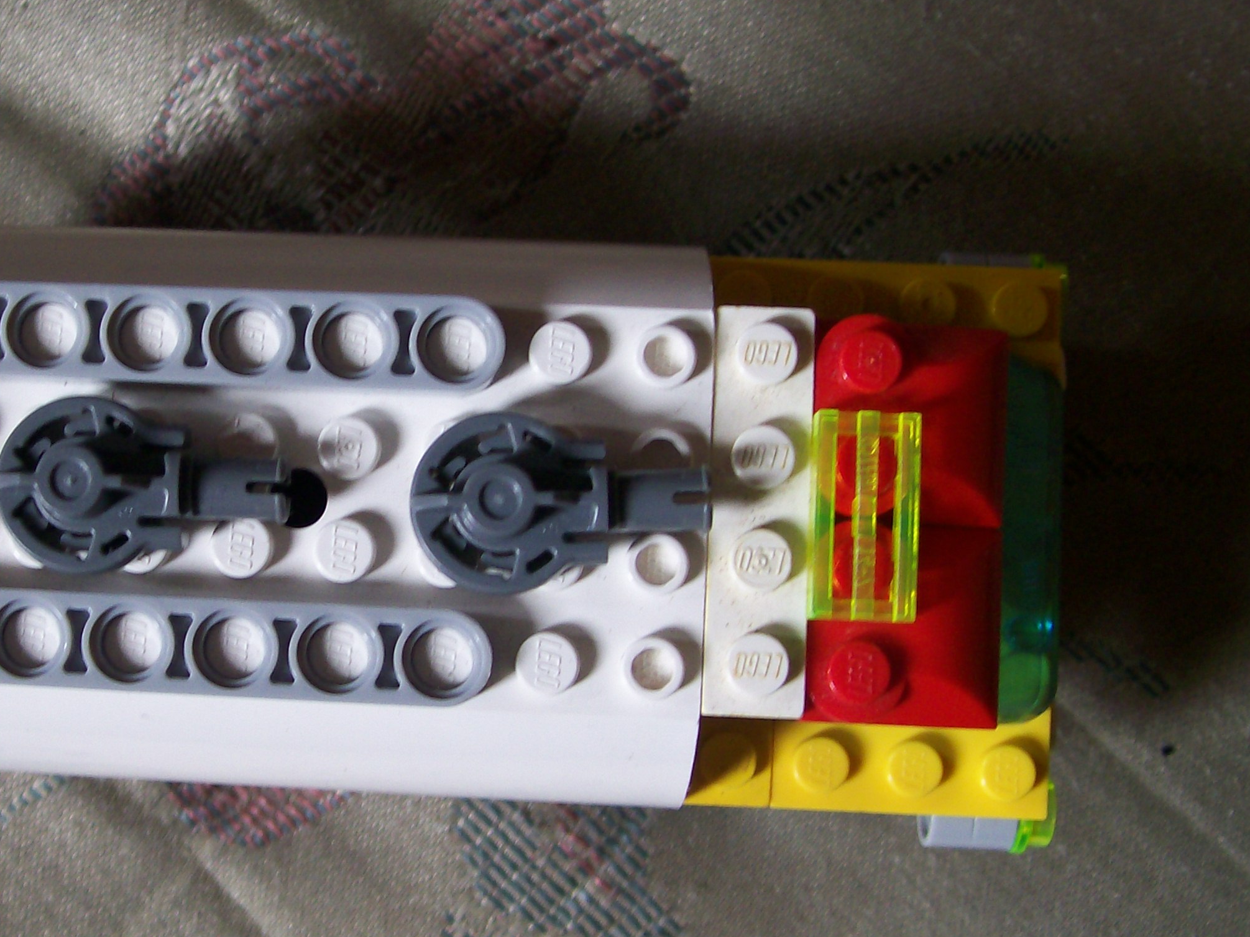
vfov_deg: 26.5
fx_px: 1986
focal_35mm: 55
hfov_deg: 34.2
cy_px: 505
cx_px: 310
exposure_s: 1/33.4
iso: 80
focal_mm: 6
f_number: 2.7
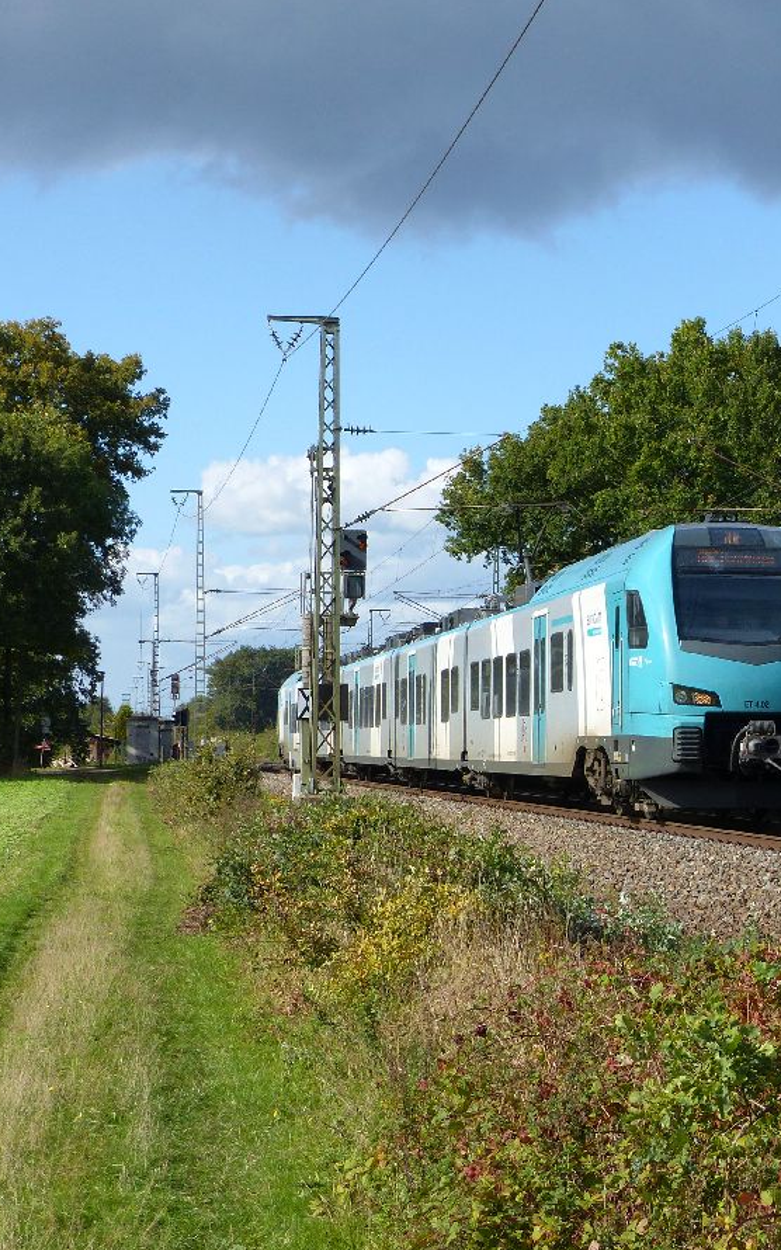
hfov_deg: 14.4
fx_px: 3066
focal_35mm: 90
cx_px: 685
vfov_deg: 23.0
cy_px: 624
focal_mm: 11.4
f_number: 4
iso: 100
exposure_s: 1/640
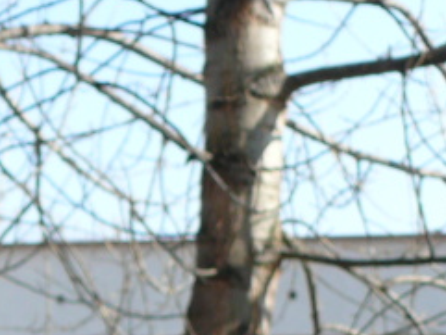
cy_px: 711
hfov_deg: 10.3
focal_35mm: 192
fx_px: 2475
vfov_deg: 7.4
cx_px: 58
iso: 100
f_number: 3.6
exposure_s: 1/500
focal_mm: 8.9
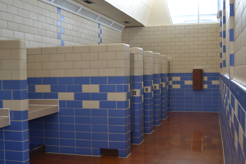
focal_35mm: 42
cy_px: 83
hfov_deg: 46.4
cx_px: 127
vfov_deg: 31.9
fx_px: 287
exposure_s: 1/80
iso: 400
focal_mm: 26
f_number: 4.2
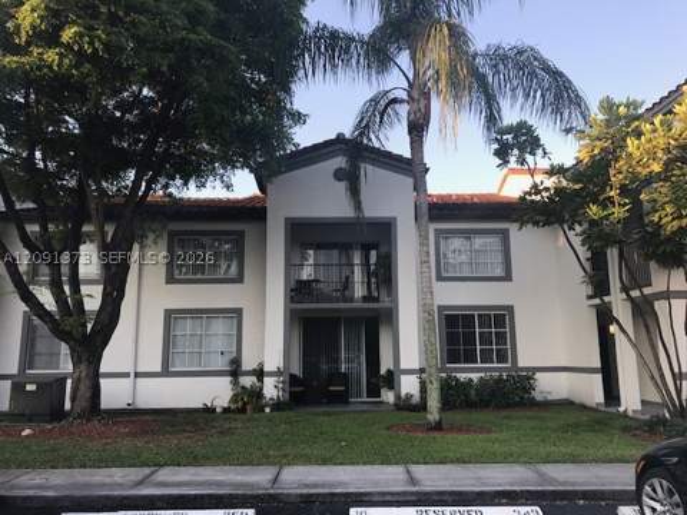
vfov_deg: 49.7
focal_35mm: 28
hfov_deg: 63.4
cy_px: 258
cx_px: 344
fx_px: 556
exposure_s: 1/306
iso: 20
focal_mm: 3.99
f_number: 1.8
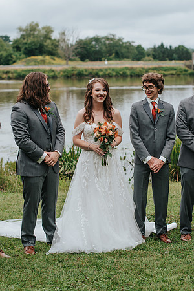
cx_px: 97
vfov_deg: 27.0
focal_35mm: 75
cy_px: 146
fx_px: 606
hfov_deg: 18.2
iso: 200
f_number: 2.8
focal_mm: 50
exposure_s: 1/1600
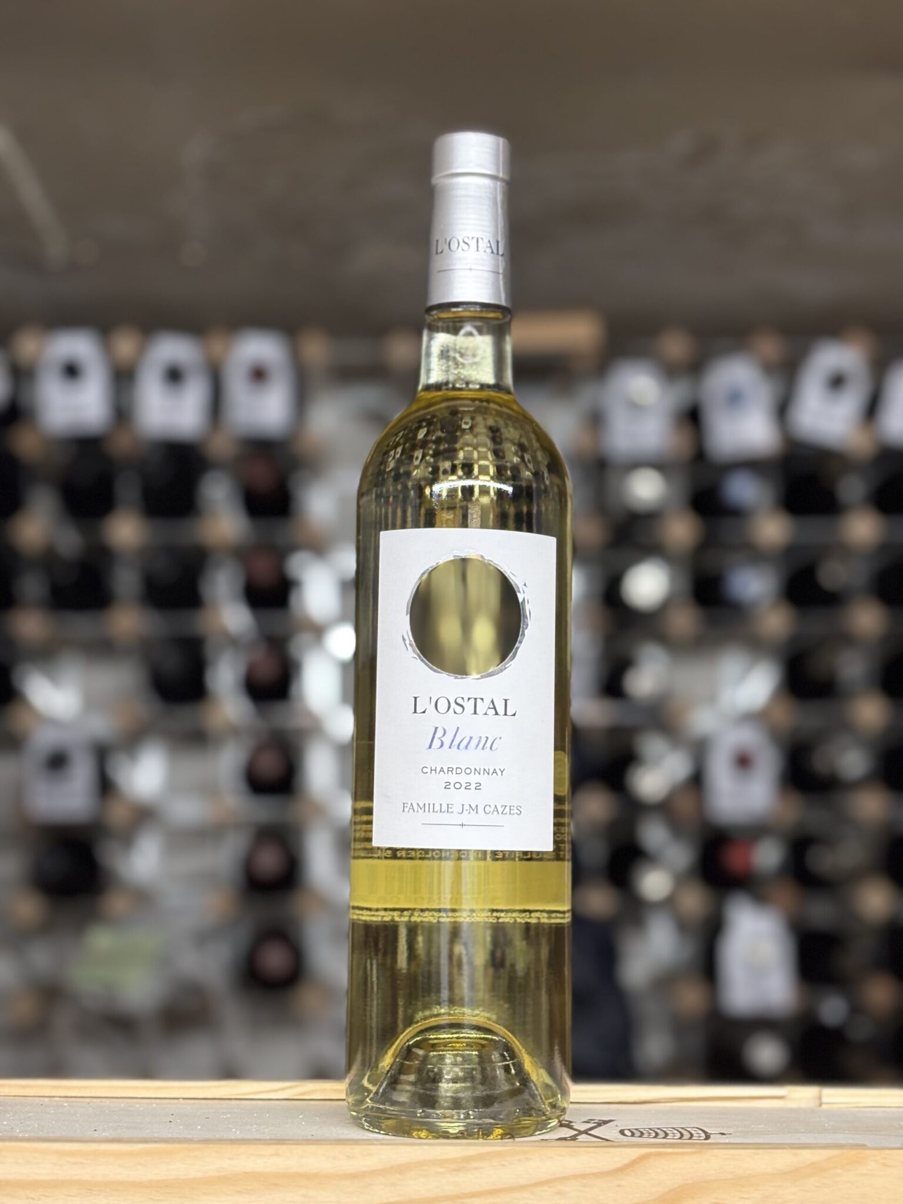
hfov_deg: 28.0
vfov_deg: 36.8
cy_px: 602
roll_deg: +0.3
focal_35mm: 52
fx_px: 1809
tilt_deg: +6.0
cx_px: 452
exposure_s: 1/33
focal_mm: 5.96
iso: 100
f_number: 1.6
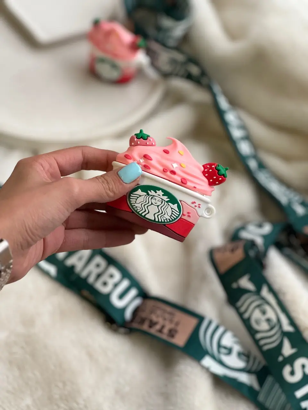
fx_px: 913
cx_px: 154
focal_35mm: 77
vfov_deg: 25.3
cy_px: 205
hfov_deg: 19.1
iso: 250
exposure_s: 1/100
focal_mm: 9
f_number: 2.8
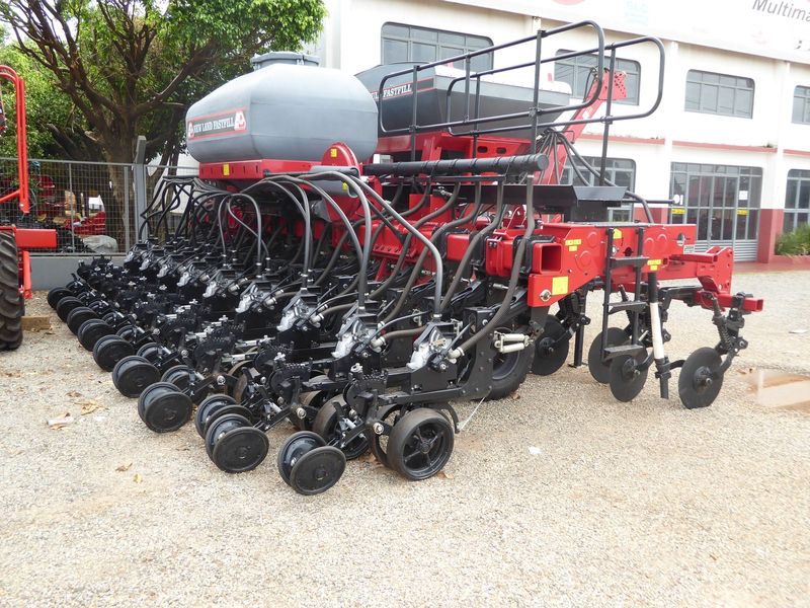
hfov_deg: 56.8
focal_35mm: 32
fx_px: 749
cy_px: 304
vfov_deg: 44.2
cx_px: 405
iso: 80
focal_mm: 5.4
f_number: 3.5
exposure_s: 1/160
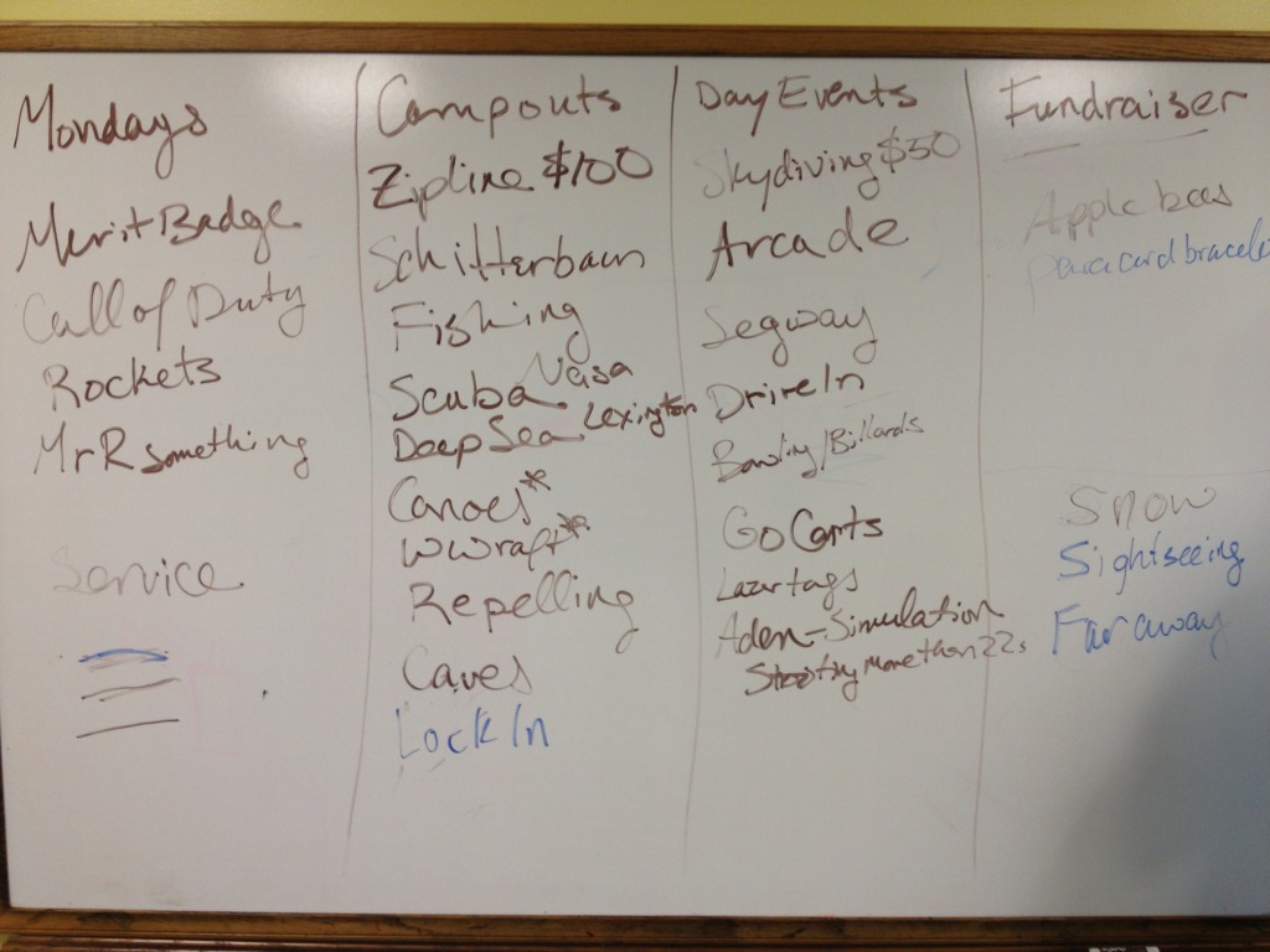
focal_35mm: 35
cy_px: 476
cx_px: 635
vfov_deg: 40.7
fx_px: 1284
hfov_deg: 52.6
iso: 64
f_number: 2.4
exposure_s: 1/20
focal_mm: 4.28
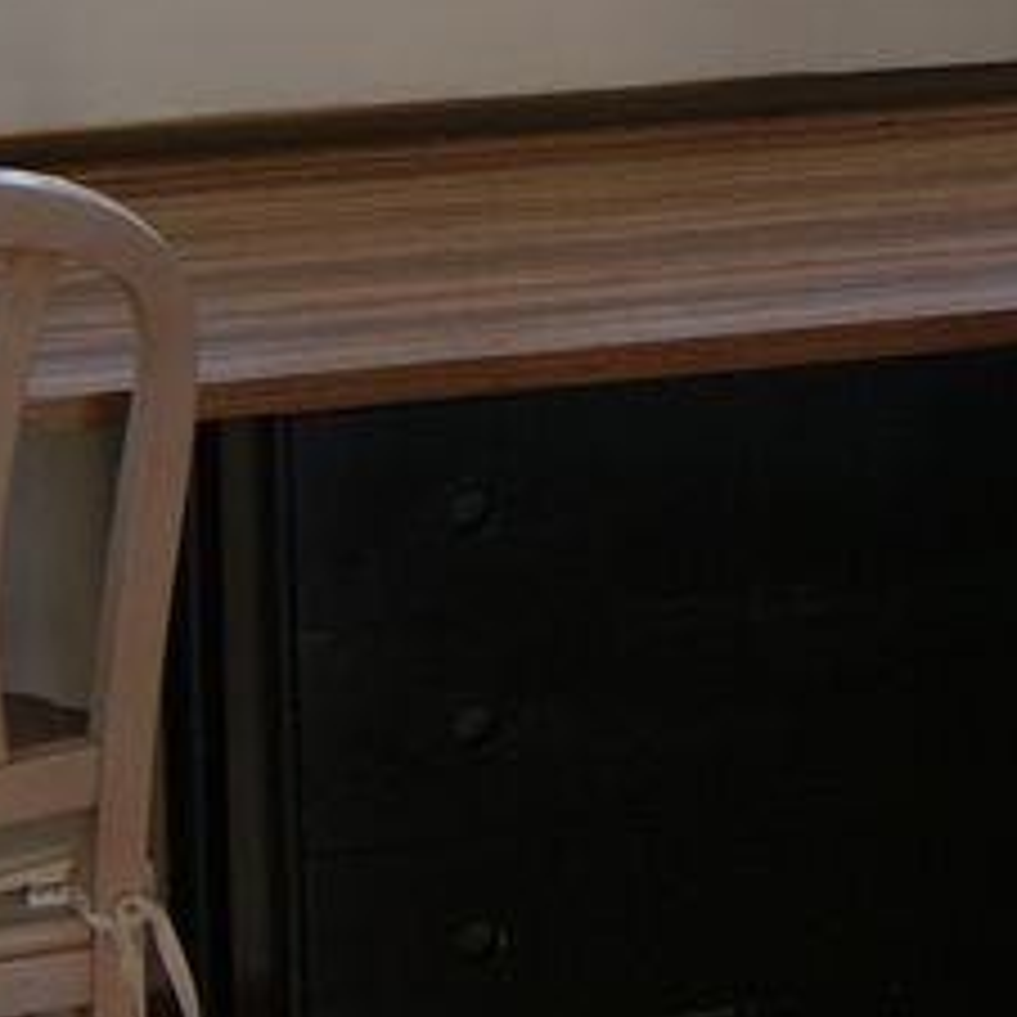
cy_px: -171
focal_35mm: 122
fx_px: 4055
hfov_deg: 13.9
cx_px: 1202
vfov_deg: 13.9
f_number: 4.5
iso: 100
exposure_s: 1/40
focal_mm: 18
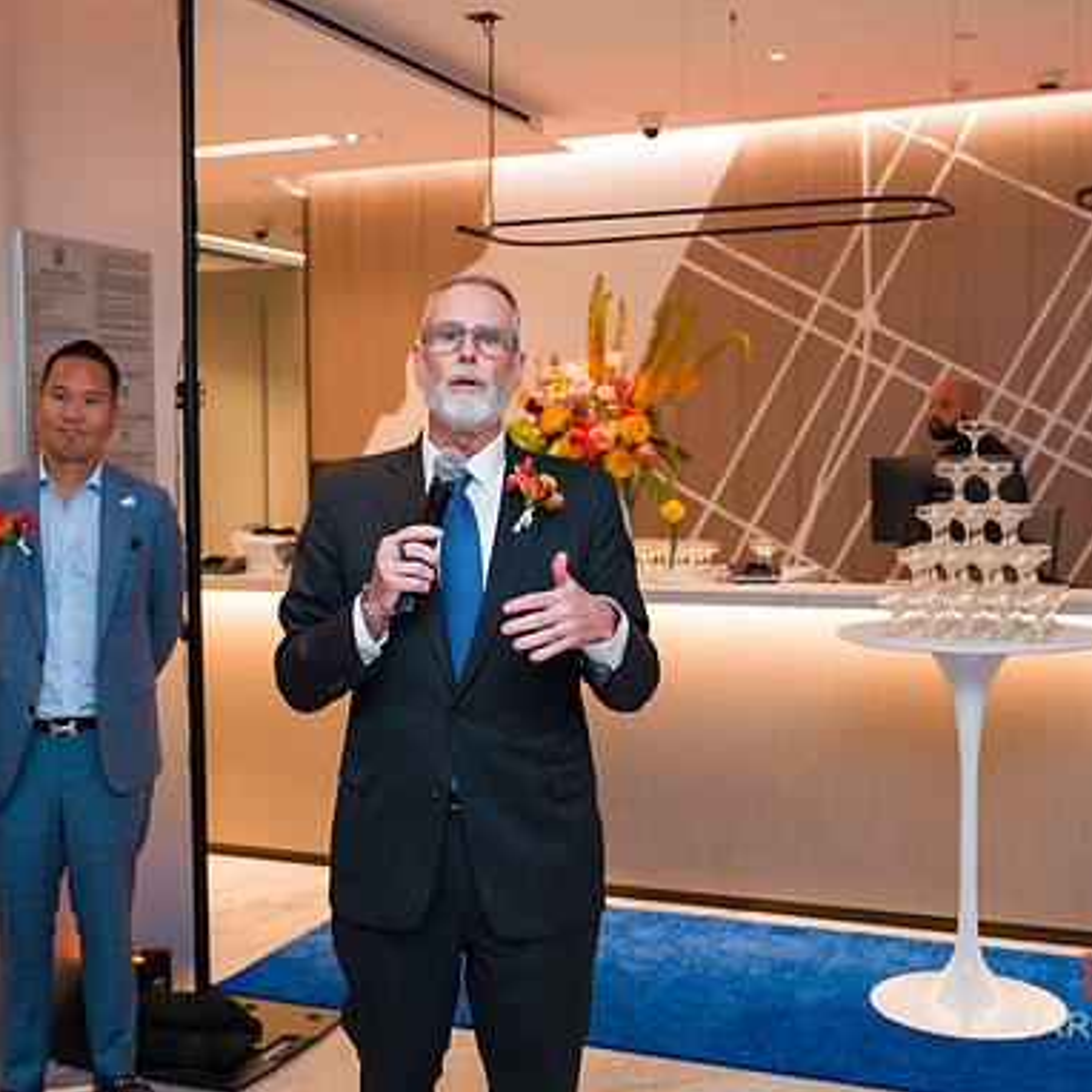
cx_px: 470
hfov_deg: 37.5
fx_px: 1606
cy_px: 540
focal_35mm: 45
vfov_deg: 37.6
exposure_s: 1/160
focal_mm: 32.5
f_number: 3.2
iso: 800
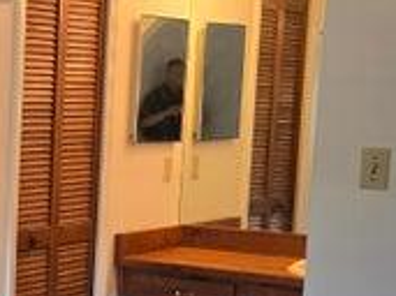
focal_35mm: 86
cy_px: 257
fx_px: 983
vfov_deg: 16.9
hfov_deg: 19.4
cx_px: -227
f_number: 1.7
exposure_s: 1/120
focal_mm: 6.3
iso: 200
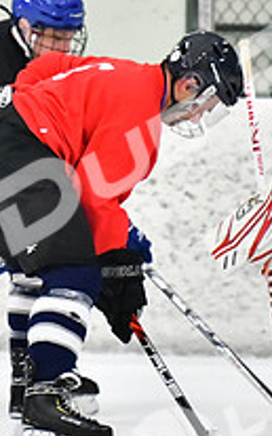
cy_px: 146
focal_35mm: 814
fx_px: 9675
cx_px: 122
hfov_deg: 1.6
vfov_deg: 2.6
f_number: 2.8
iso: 6400
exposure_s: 1/1600
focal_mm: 190
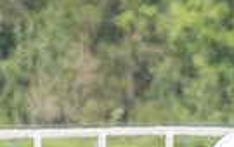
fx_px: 13874
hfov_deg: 1.0
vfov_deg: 0.6
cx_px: 257
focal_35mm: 2171
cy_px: 295
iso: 400
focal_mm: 200
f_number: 5
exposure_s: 1/2500
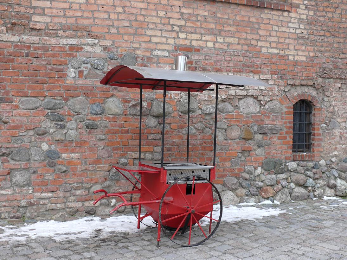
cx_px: 174
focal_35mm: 42
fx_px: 421
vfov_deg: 34.3
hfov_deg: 44.8
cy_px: 130
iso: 100
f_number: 4
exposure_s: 1/160
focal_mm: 8.8
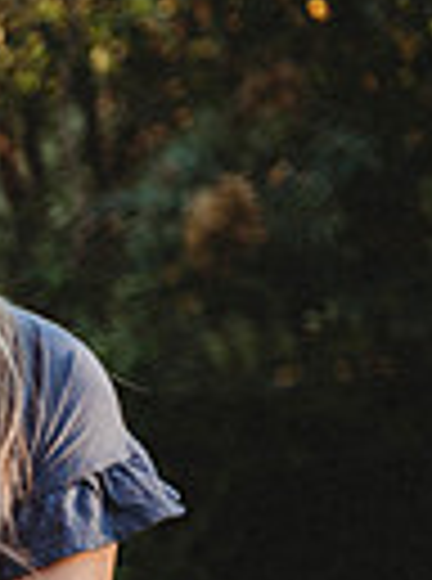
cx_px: -806
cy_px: 537
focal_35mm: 243
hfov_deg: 5.7
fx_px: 4064
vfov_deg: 8.1
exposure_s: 1/125
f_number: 2.8
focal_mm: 56
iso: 100
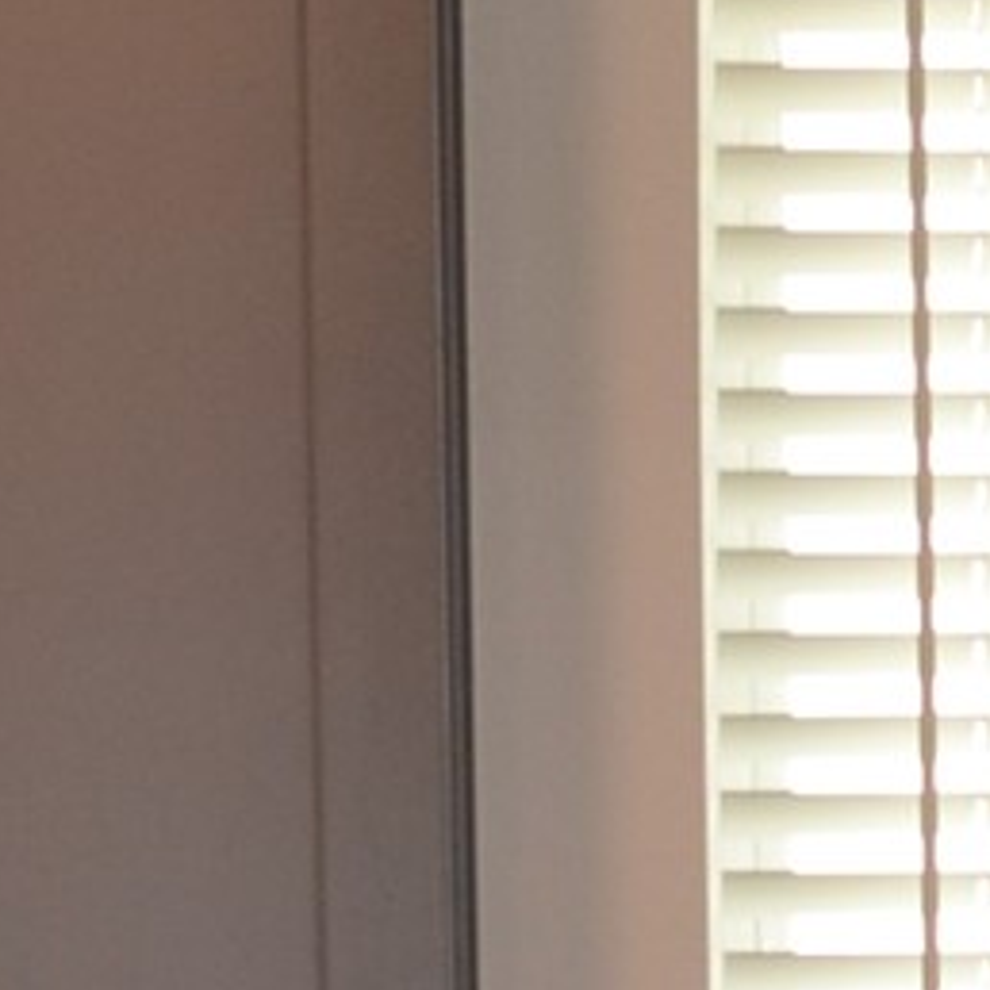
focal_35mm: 215
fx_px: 6957
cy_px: 1842
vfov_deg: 7.8
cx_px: 1957
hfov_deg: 7.8
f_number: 3.5
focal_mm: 20
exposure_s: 1/60
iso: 400
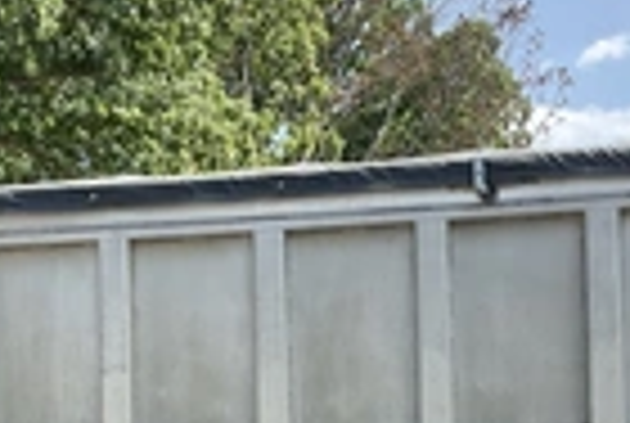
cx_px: 225
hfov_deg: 23.5
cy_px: 464
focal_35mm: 86
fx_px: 1508
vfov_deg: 15.5
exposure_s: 1/599
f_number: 1.8
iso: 25
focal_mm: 3
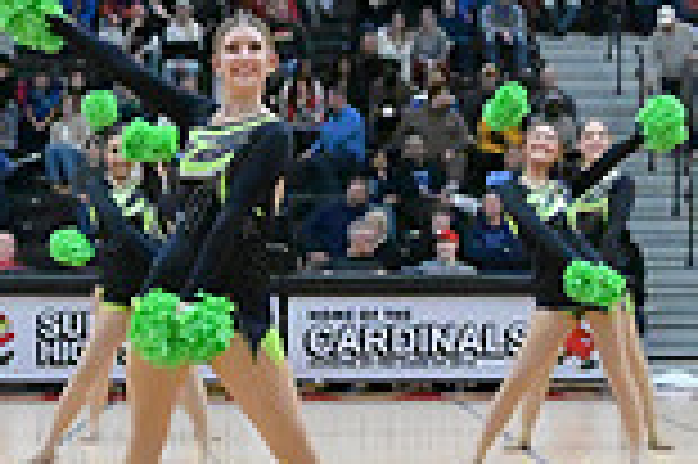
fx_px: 2247
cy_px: 275
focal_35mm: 116
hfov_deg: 17.7
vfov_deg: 11.8
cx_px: 387
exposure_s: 1/8000
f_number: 2.8
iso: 51200
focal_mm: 31
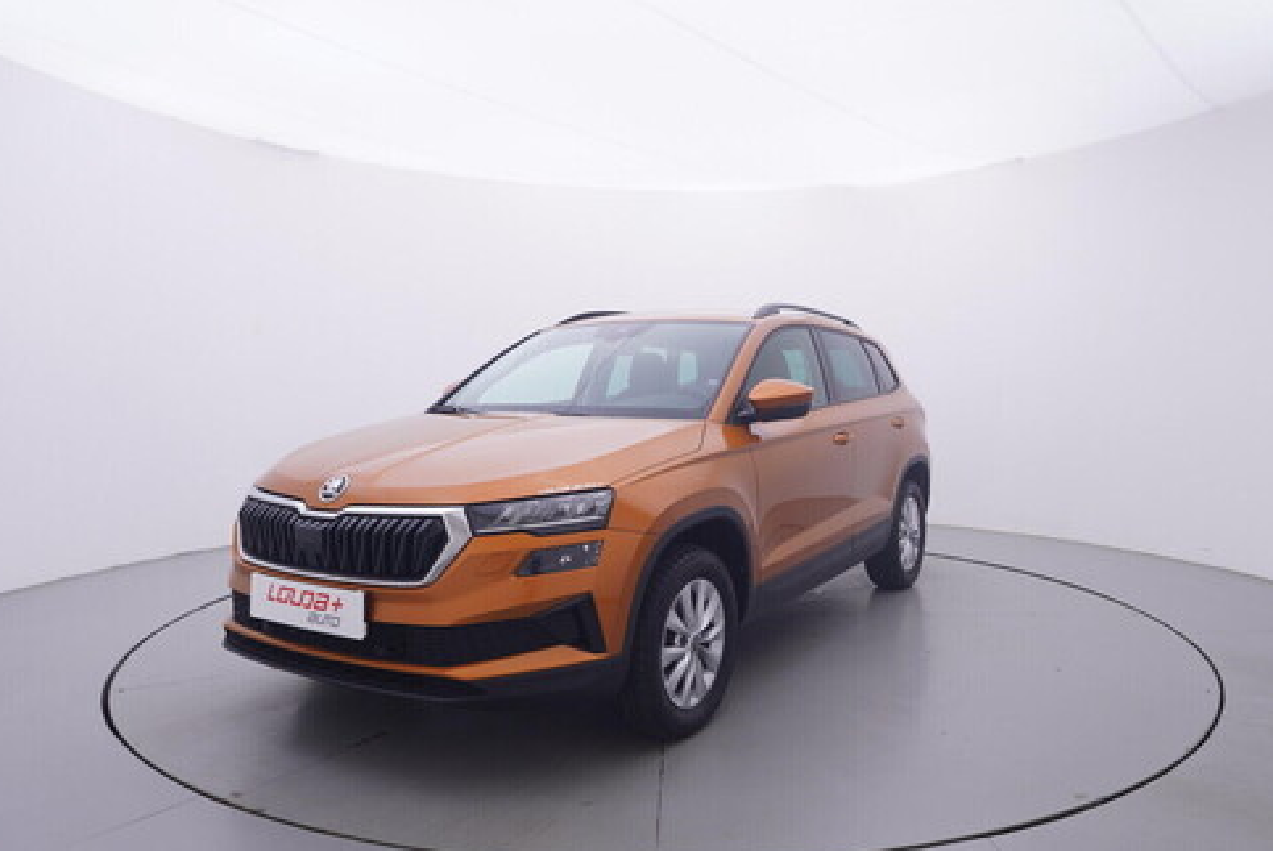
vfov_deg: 50.4
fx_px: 905
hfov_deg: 70.1
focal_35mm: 26
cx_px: 684
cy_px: 439
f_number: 5
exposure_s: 1/80
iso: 200
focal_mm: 15
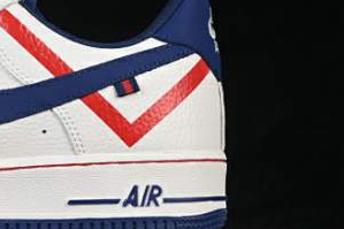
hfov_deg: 11.1
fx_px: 1748
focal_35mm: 183
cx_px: -60
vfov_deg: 7.5
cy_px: 64
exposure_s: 1/80
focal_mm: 50
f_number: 8
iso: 160
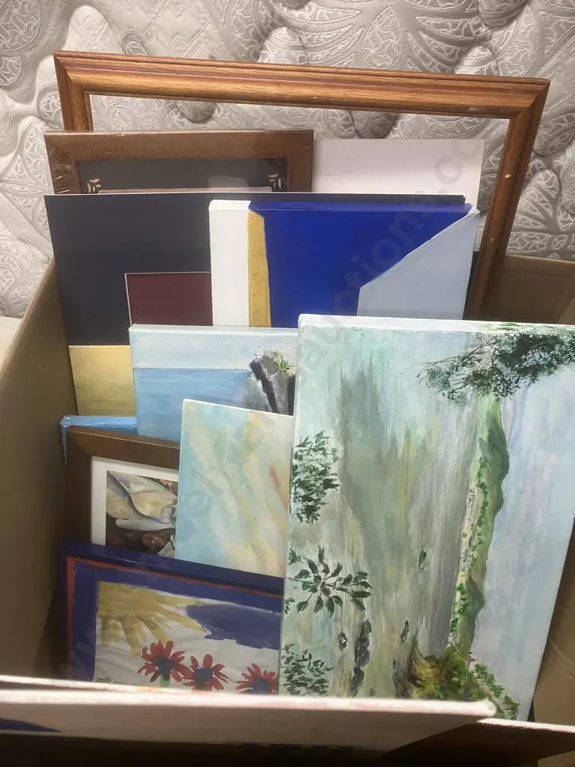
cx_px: 288
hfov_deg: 49.7
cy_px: 384
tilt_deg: -49.6
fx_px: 620
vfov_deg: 63.4
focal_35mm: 28
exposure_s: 1/50
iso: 50
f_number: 1.8
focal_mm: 3.99
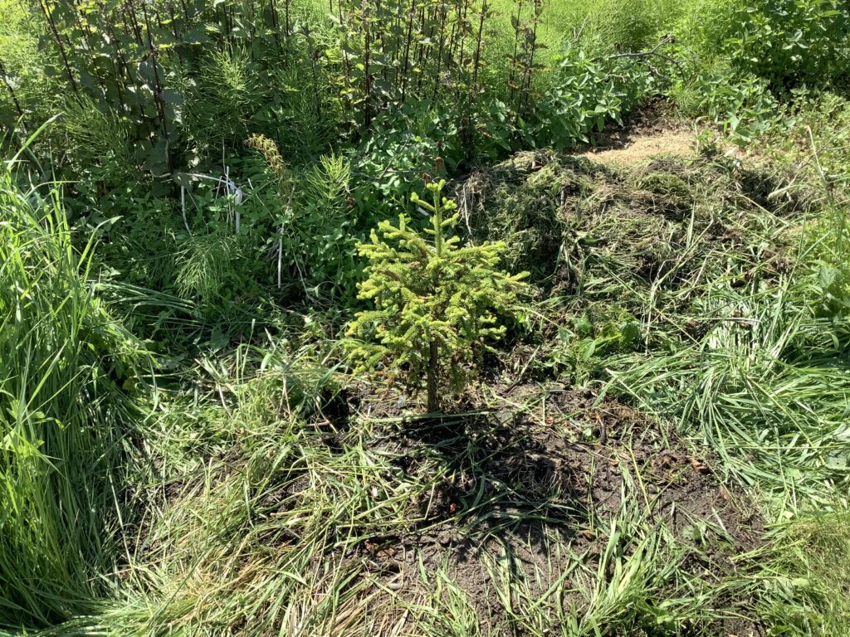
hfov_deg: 58.4
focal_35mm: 31
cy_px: 318
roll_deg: -3.5
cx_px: 425
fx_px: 761
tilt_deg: -31.5
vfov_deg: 45.4
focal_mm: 3.3
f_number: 2.4
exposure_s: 1/485
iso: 25
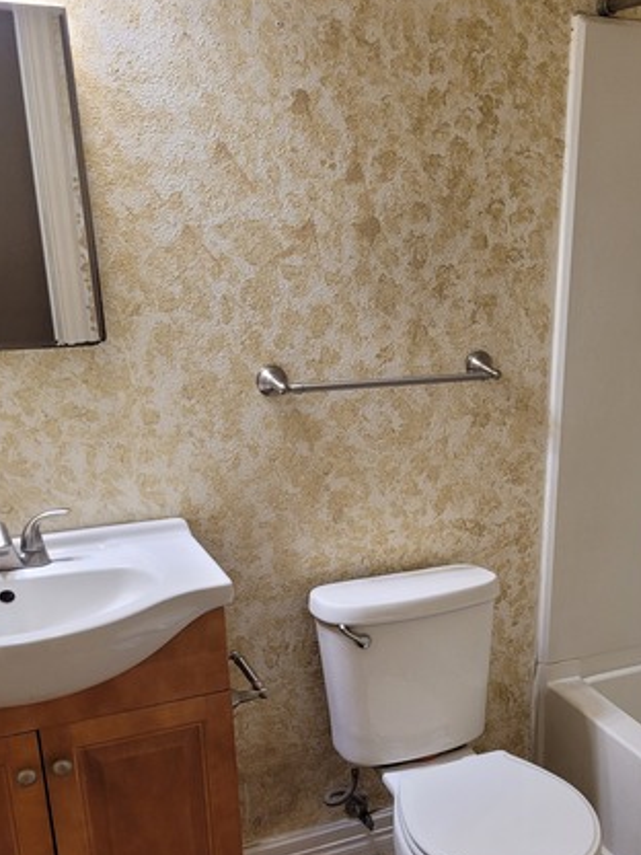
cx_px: 468
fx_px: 988
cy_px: 586
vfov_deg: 45.9
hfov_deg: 35.3
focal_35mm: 40
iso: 200
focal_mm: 5.4
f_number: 1.8
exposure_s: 1/120
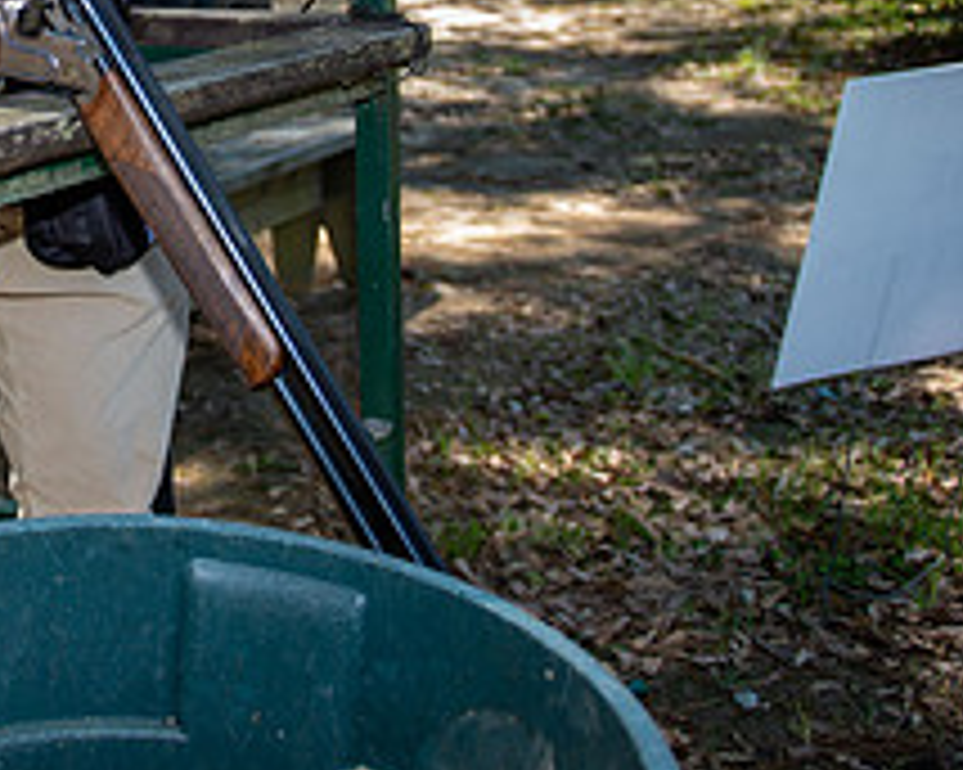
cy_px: -36
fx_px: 1738
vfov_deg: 23.7
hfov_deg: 29.1
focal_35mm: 61
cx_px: 18
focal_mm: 24
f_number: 2.8
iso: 50
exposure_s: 1/160
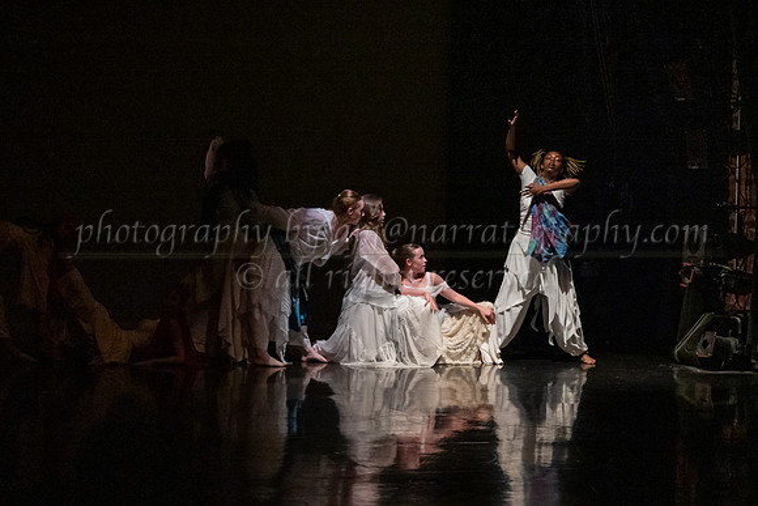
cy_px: 272
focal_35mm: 88
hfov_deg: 23.1
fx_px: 1857
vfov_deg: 15.5
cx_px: 426
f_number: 4
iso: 6400
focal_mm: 67
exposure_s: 1/500
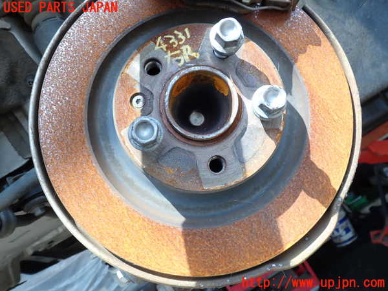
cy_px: 146
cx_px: 194
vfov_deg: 46.8
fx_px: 336
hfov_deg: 60.0
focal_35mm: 30
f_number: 3.2
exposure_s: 1/160
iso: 100
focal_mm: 5.4
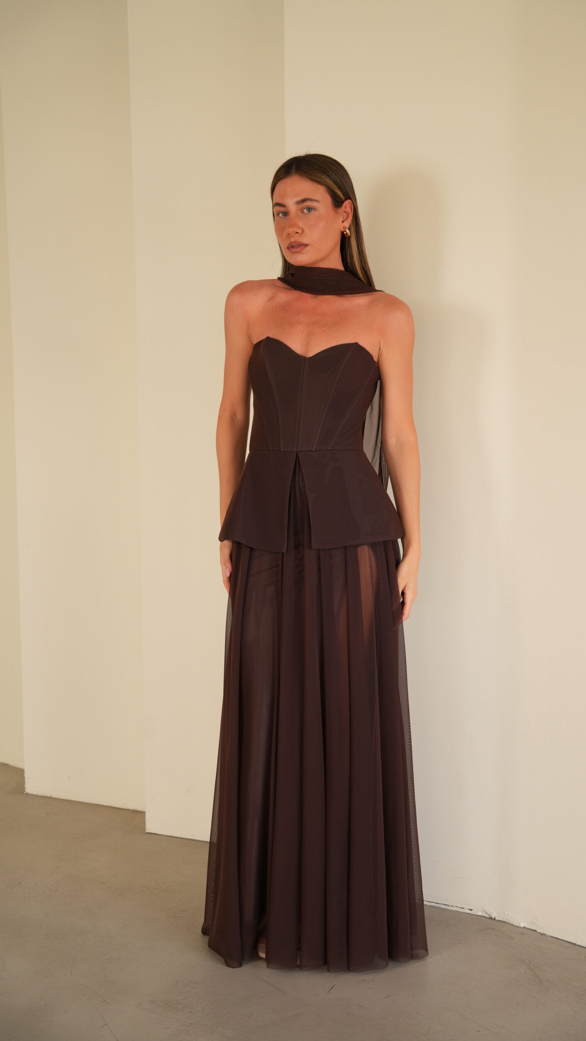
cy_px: 523
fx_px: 1357
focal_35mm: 49
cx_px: 341
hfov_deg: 24.3
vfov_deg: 42.0
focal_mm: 46.1
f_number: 4
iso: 400
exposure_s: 1/125
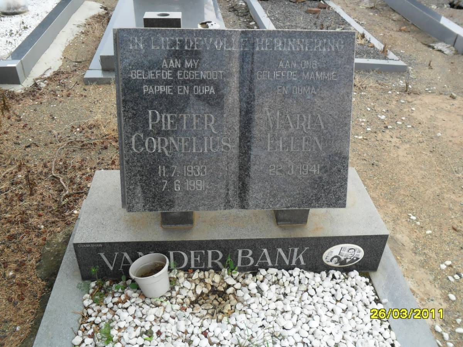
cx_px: 232
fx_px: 428
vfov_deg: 44.2
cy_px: 174
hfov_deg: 56.8
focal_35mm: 32
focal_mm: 5.7
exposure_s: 1/90
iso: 100
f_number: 3.7
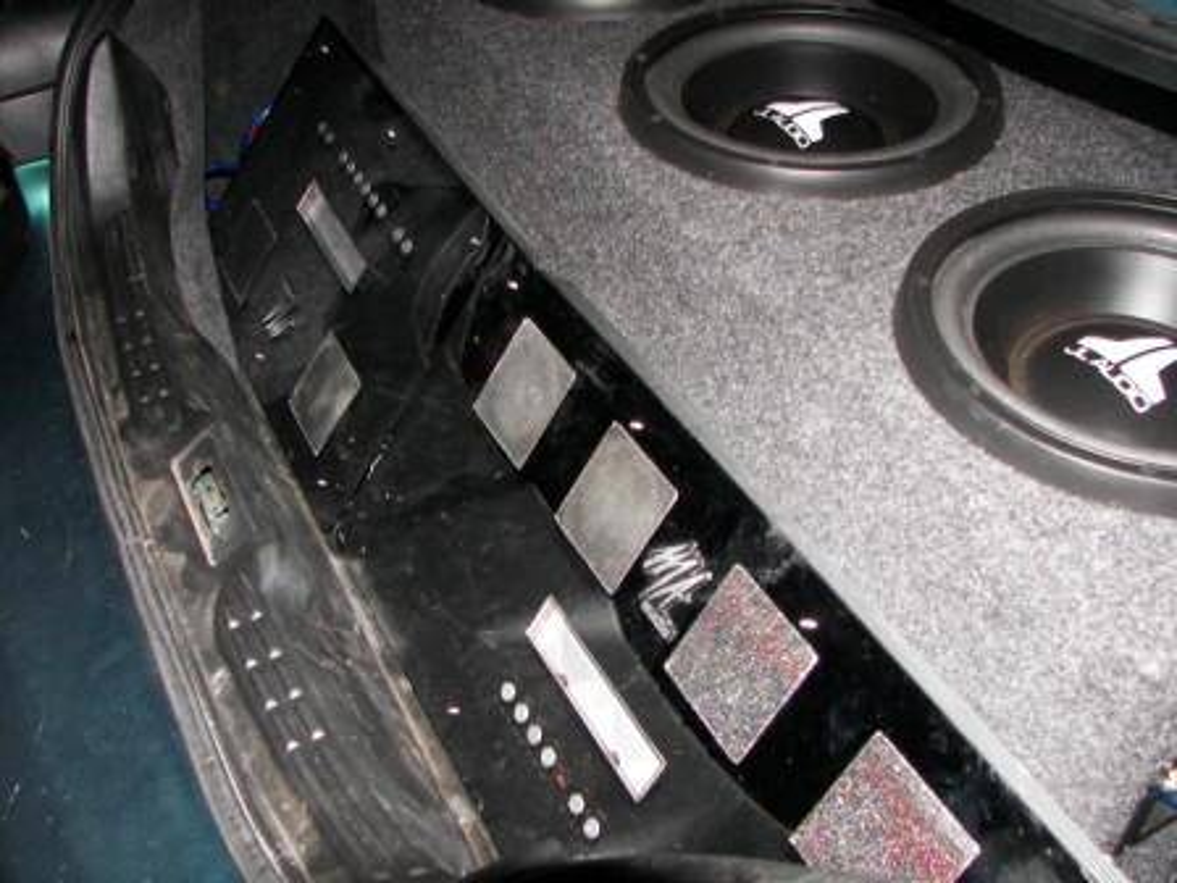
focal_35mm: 36
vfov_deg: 39.7
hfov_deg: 51.4
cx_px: 588
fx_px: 1224
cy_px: 442
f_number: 2.8
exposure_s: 1/30
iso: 100
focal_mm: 6
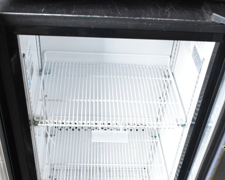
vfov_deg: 28.9
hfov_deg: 36.7
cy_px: 151
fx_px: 340
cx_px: 112
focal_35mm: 51
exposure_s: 1/125
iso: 1600
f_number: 5.6
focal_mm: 24
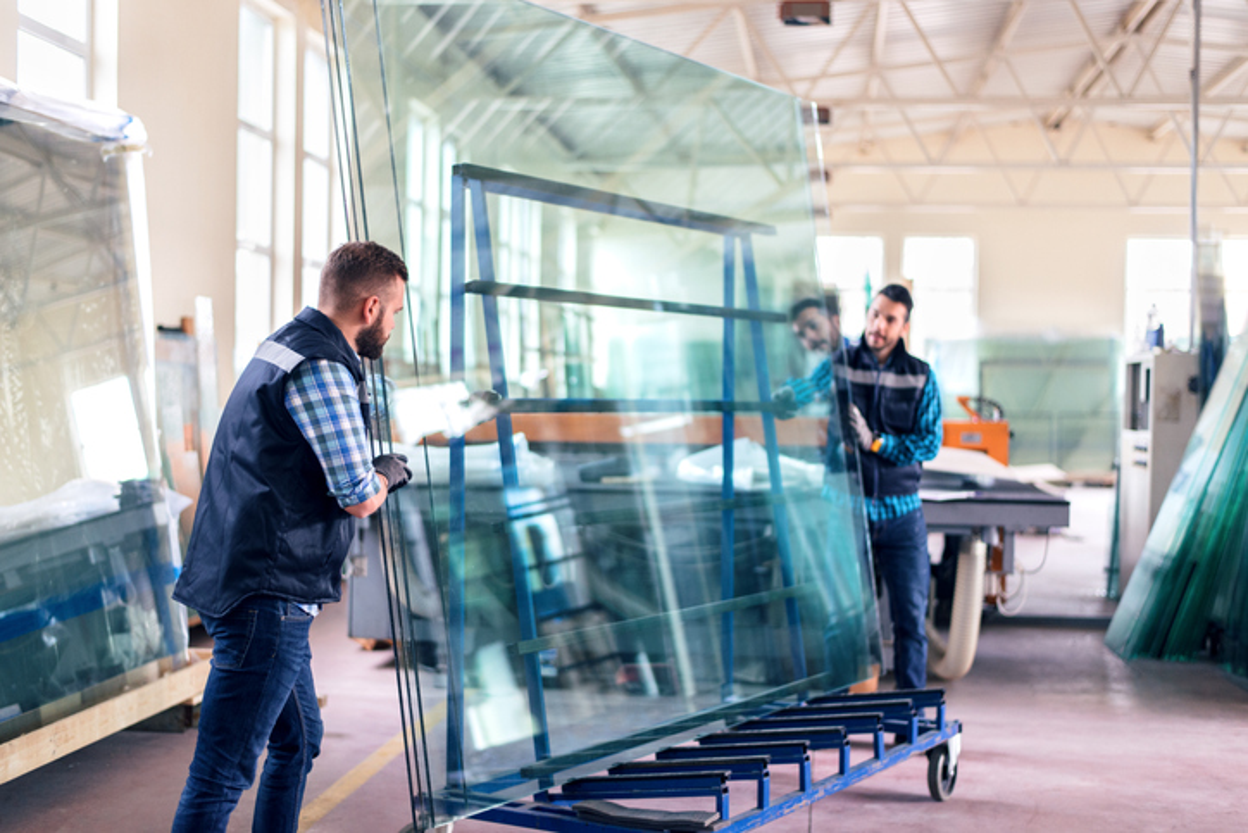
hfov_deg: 39.6
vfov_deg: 27.0
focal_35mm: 50
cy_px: 416
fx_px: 1734
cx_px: 624
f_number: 2
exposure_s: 1/250
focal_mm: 50
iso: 800
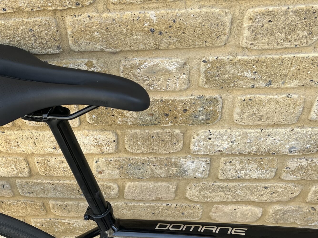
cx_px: 84
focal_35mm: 50
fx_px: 459
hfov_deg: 37.4
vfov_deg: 28.6
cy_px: 183
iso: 50
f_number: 1.6
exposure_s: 1/440
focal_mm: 5.1
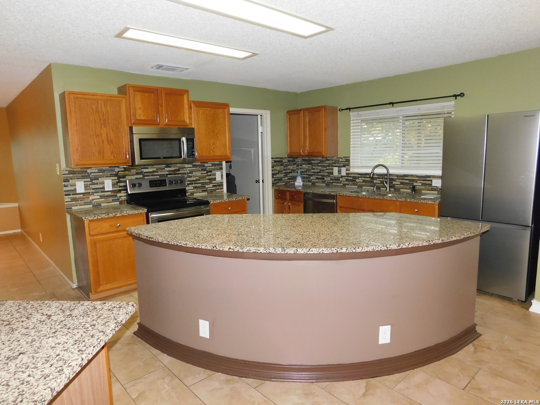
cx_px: 270
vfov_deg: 58.9
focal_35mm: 23
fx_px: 359
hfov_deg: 73.9
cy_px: 202
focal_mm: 4
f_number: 3
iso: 280
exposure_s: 1/30
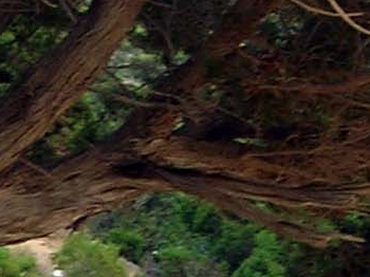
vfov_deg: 6.7
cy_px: 176
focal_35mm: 222
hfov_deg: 8.8
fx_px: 2371
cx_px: -49
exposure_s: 1/44
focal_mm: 5.7
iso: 50
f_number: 4.9
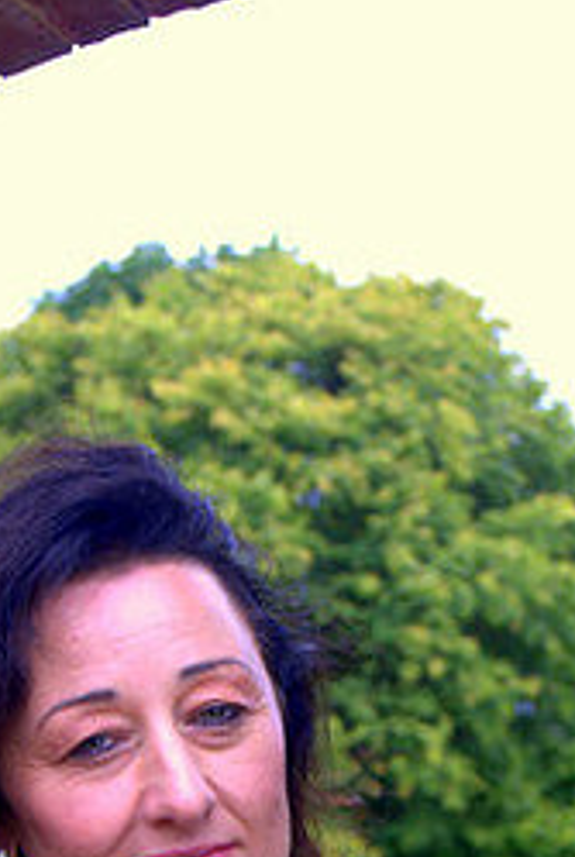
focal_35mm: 95
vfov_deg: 21.0
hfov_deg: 14.4
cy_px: 768
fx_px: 2264
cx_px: 167
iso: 100
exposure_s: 1/60
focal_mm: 35
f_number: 5
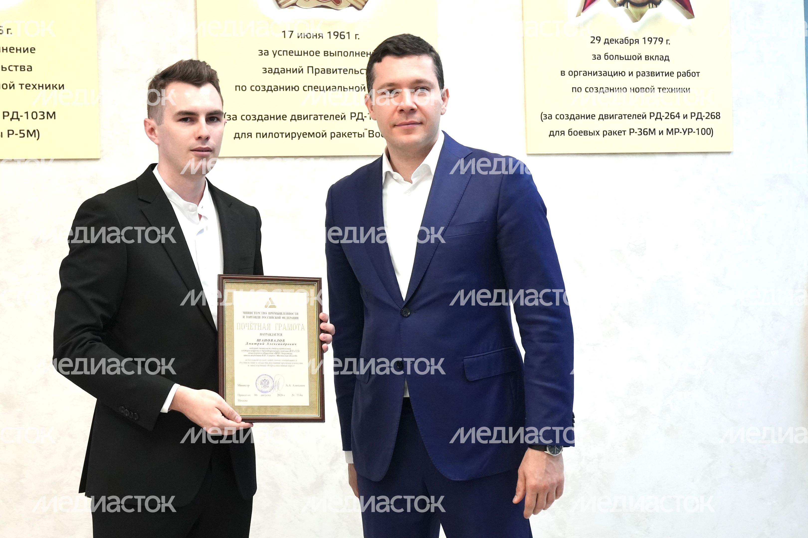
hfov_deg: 34.5
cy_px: 269
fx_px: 1302
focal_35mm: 58
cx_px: 404
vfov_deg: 23.4
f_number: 5.6
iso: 3200
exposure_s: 1/160
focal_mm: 39
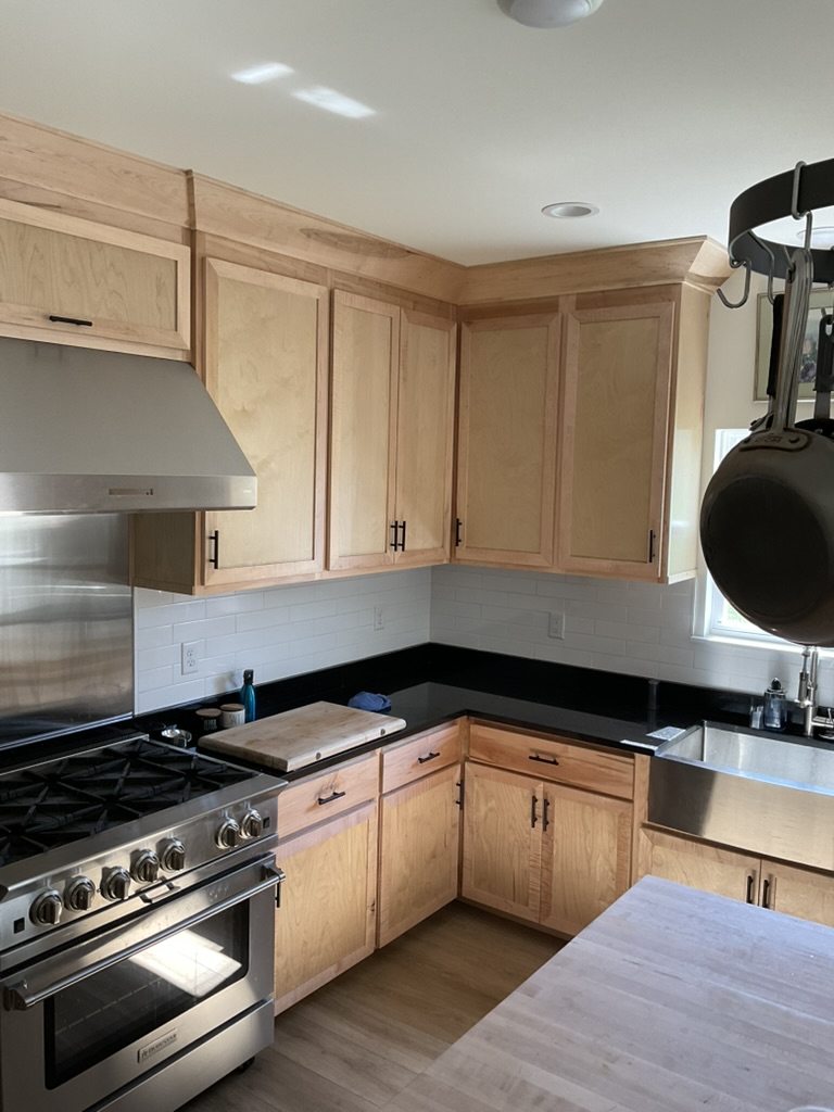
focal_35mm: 29
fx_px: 932
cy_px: 556
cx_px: 417
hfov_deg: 48.2
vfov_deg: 61.7
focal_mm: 3
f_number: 1.8
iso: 64
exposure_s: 1/98
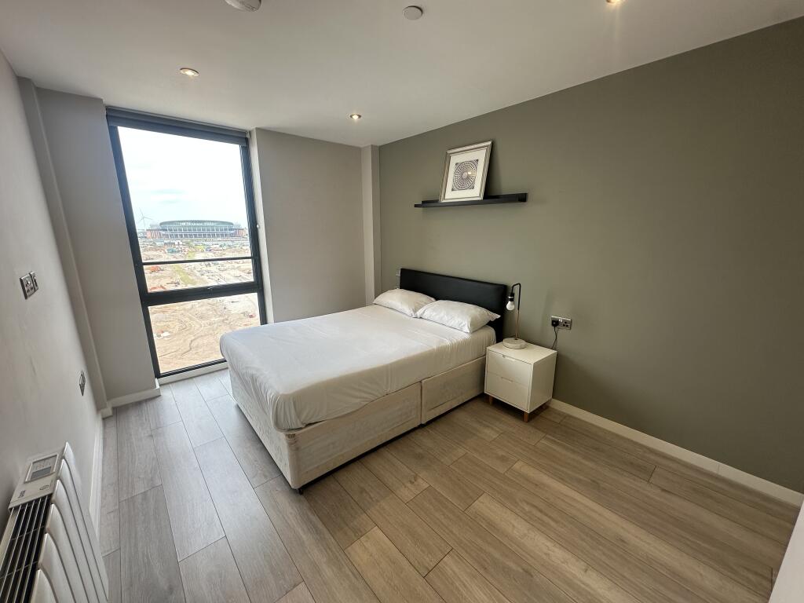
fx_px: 325
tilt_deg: -12.7
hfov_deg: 102.1
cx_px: 402
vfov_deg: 85.7
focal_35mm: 14
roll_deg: -0.2
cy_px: 302
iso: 40
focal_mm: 2.22
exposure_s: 1/110
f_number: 2.2
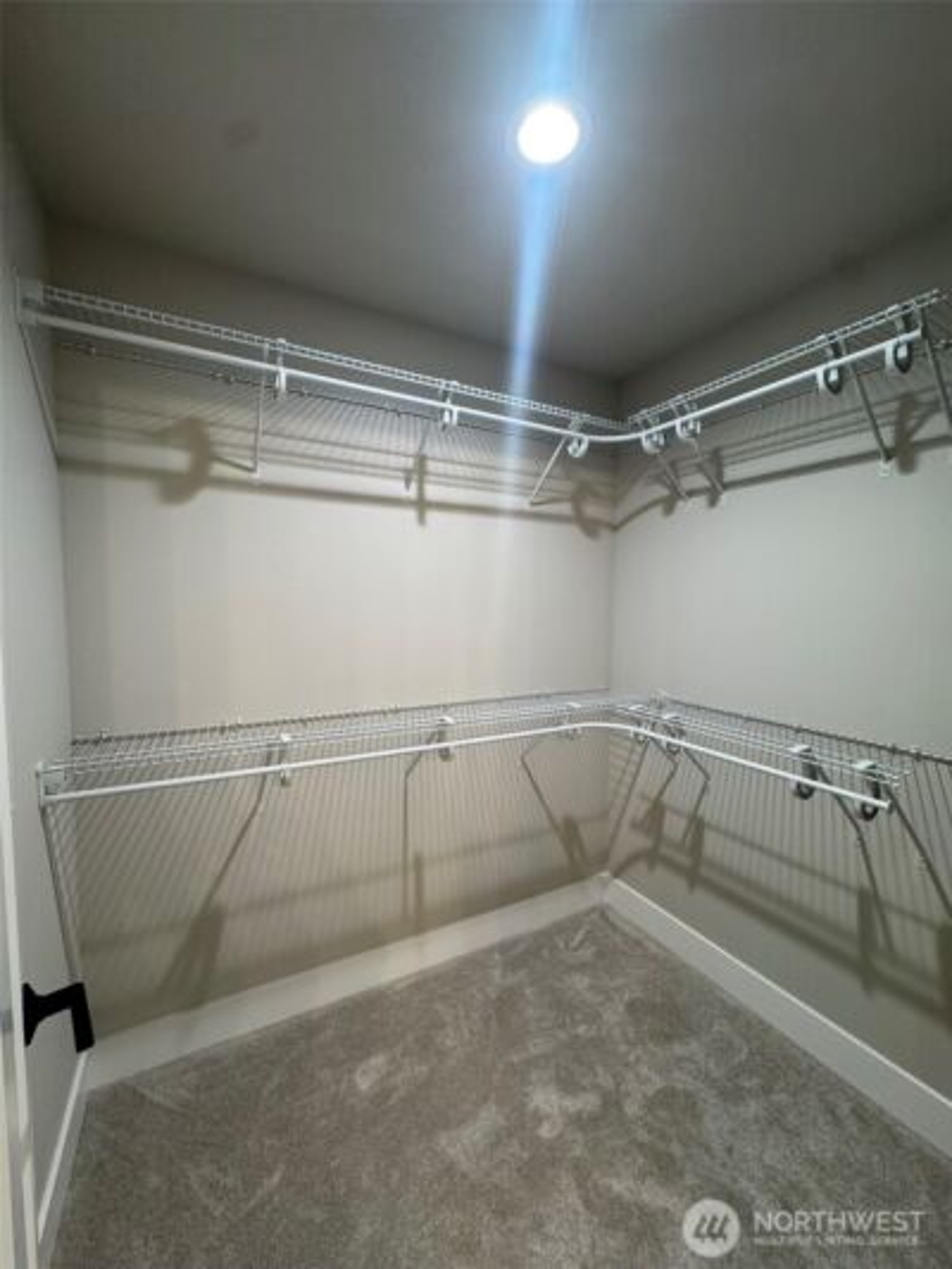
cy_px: 634
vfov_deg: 102.1
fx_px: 513
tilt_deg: -4.2
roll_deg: -0.7
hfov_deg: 85.7
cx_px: 476
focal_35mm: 14
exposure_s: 1/60
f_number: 2.2
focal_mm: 2.22
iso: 250
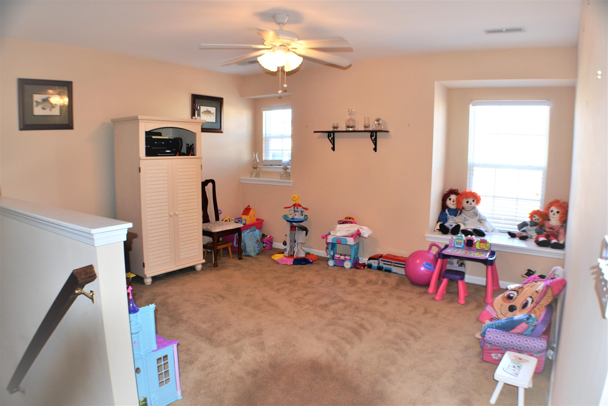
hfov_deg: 61.9
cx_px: 304
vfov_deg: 43.6
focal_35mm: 30
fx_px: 507
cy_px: 203
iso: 400
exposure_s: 1/60
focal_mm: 20
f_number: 4
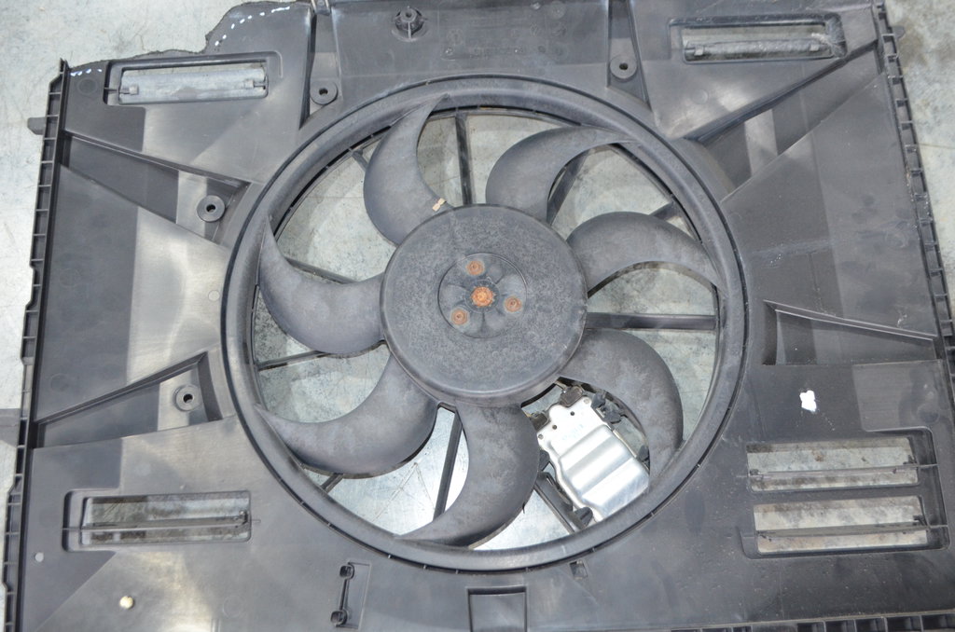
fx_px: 874
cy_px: 316
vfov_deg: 39.8
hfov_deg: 57.3
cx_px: 478
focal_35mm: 33
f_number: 4
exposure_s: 1/60
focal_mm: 22
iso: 1400
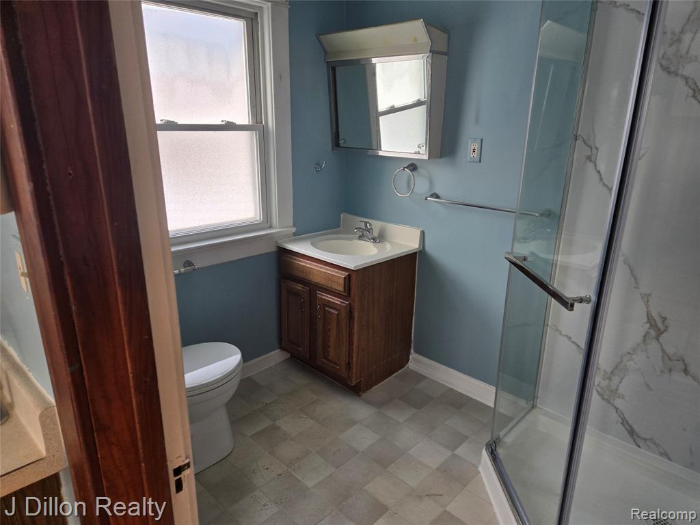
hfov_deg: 73.9
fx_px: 465
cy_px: 262
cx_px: 350
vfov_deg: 58.9
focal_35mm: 23
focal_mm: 5.4
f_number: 1.8
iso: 100
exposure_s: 1/180
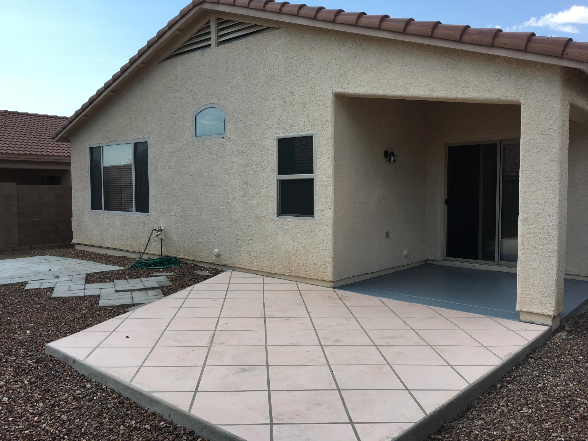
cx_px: 294
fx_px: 493
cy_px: 220
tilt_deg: -1.8
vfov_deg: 48.2
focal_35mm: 29
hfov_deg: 61.7
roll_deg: +0.0
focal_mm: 4.15
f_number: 2.2
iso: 25
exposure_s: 1/845
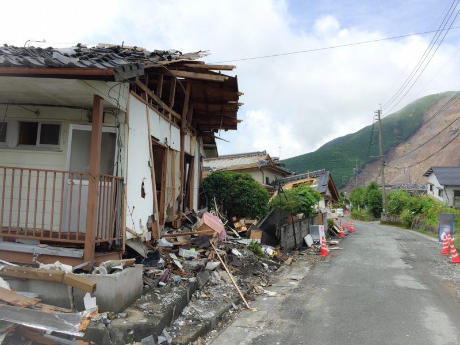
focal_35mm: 29
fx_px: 385
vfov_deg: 48.2
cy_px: 172
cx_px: 230
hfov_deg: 61.7
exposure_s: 1/1276
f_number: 2.2
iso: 32
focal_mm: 4.15
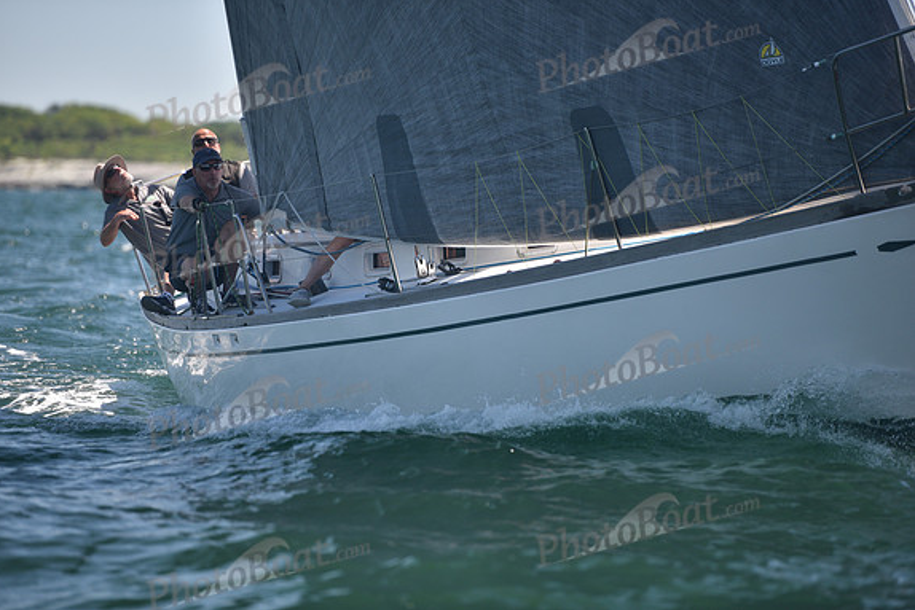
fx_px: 5135
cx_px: 454
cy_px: 303
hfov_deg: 10.2
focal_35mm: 202
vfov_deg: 6.8
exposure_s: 1/1000
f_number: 2.8
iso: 200
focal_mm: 200
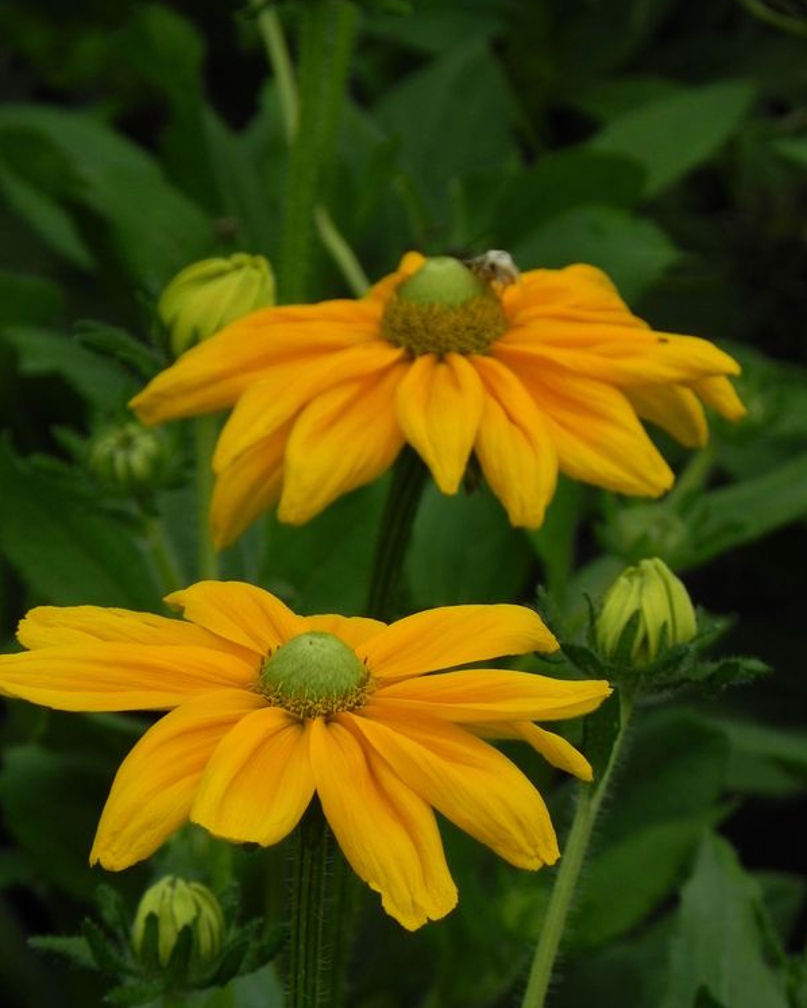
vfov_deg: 6.4
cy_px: 520
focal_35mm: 304
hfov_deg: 5.1
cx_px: 404
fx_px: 9072
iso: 160
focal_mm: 51.8
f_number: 5
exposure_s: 1/800
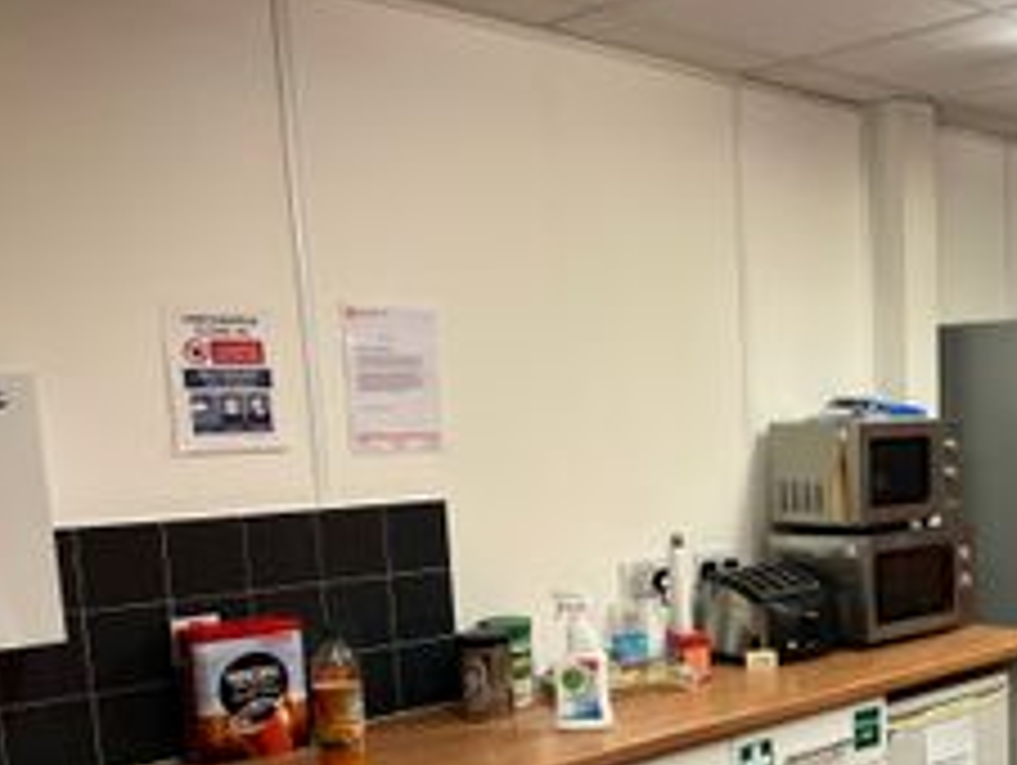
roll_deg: +1.6
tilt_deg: -6.7
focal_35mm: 46
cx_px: 855
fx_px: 1353
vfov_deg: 30.7
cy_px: 621
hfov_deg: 39.1
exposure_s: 1/100
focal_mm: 5.1
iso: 125
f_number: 1.6
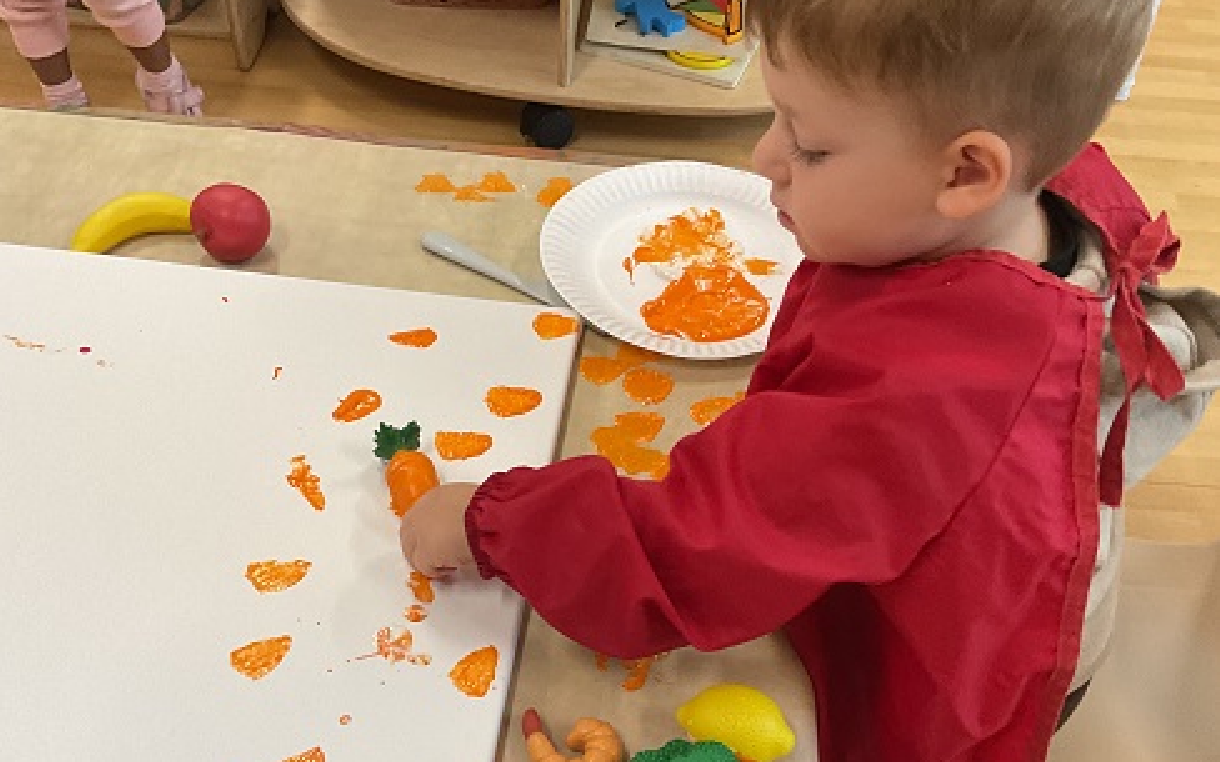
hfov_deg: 47.2
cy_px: 505
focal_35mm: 42
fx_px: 1396
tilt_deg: -47.3
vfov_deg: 30.3
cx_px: 600
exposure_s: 1/60
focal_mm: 3
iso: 125
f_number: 1.8
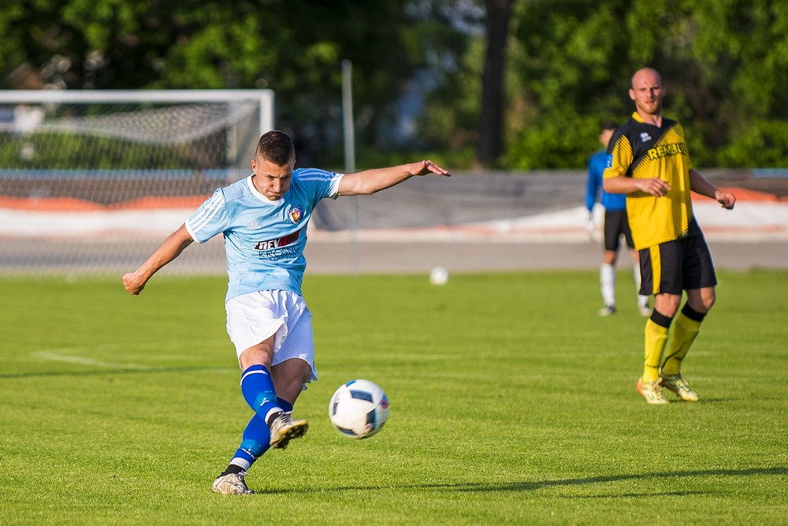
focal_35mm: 180
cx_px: 394
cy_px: 263
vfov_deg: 7.6
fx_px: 3940
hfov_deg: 11.4
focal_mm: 180
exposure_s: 1/1600
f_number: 2.8
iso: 200
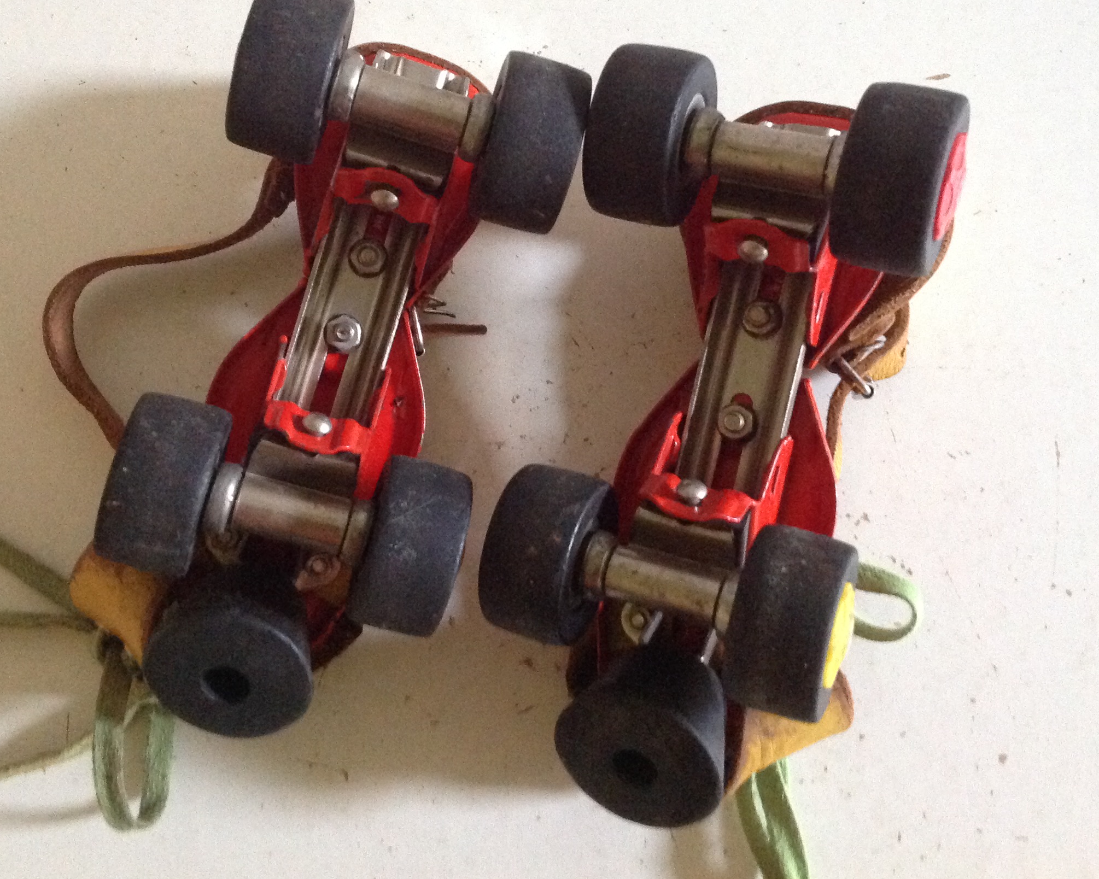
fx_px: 1431
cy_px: 361
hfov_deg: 42.0
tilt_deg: -76.7
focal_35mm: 44
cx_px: 512
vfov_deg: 34.1
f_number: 2.4
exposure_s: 1/15
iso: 640
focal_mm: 4.28
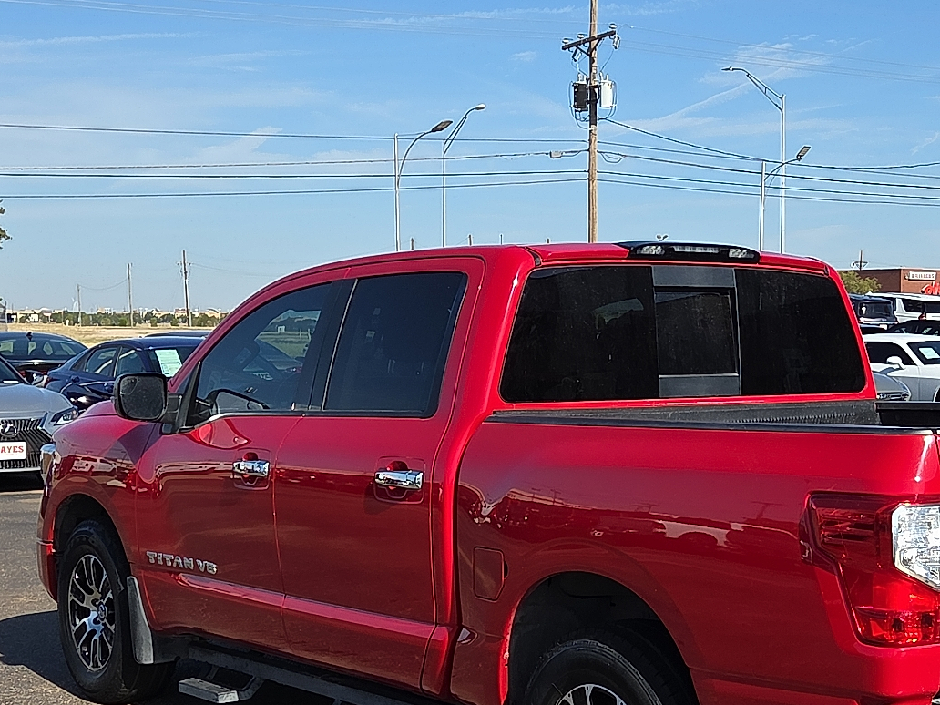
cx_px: 682
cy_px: 545
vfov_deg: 23.4
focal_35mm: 62
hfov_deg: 30.8
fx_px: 1684
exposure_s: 1/10000
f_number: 1.8
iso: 76
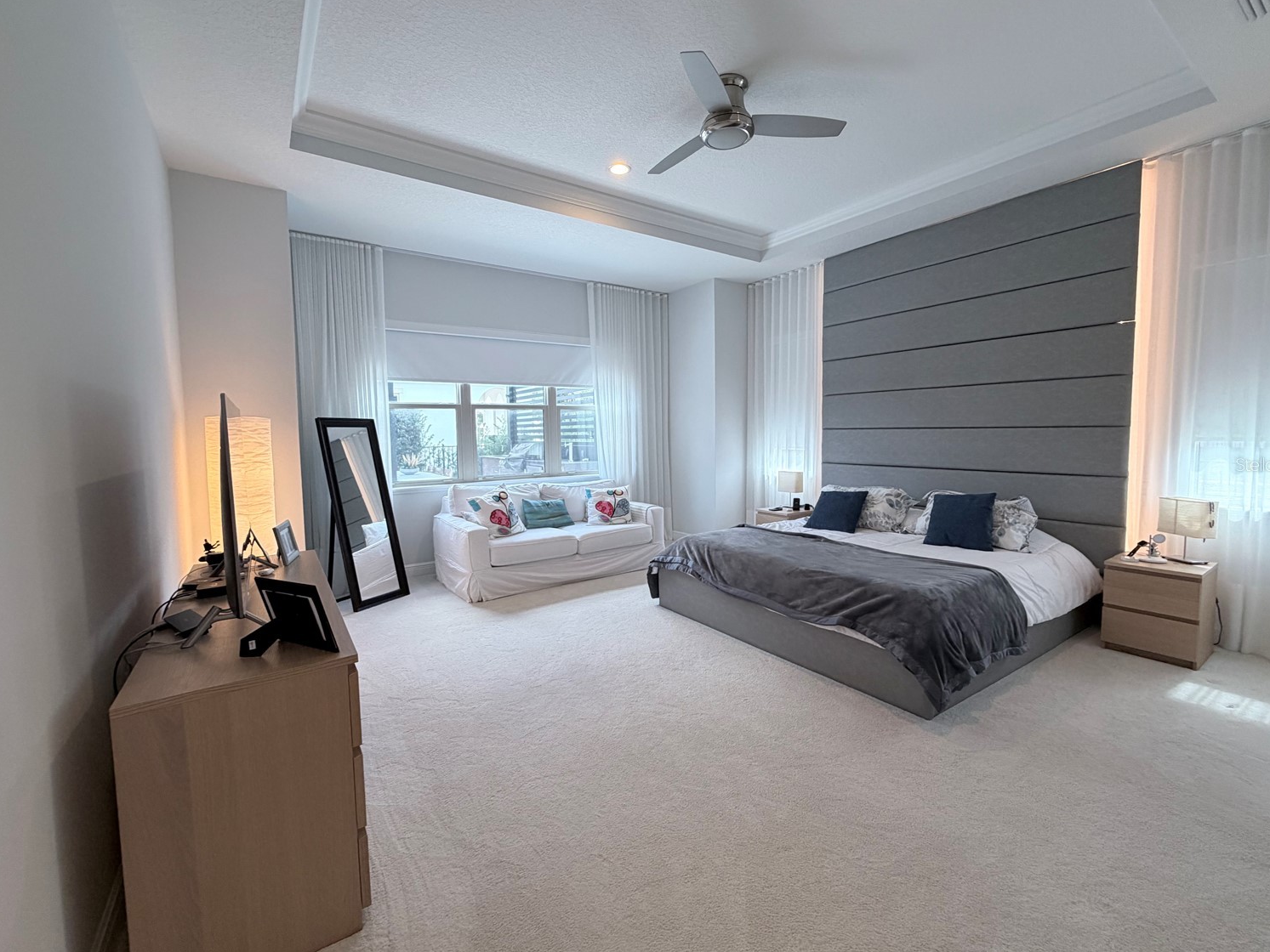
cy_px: 464
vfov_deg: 81.7
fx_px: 550
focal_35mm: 15
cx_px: 635
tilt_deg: -3.7
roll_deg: +0.9
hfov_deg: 98.2
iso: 200
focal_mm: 2.22
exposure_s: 1/120
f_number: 2.2
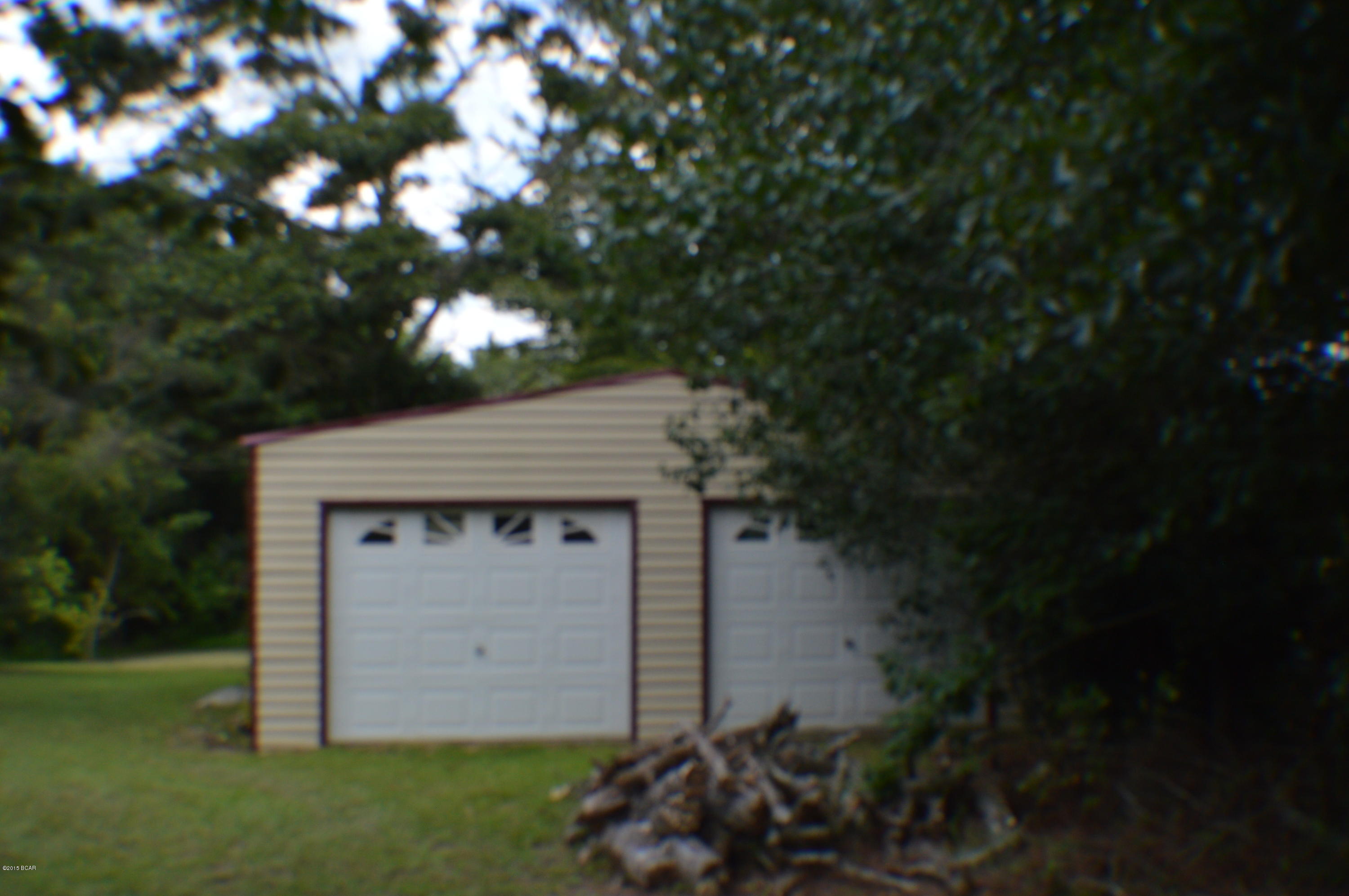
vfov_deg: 29.8
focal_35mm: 45
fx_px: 1685
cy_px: 448
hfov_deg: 43.6
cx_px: 674
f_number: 4.5
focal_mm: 30
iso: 400
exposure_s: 1/800
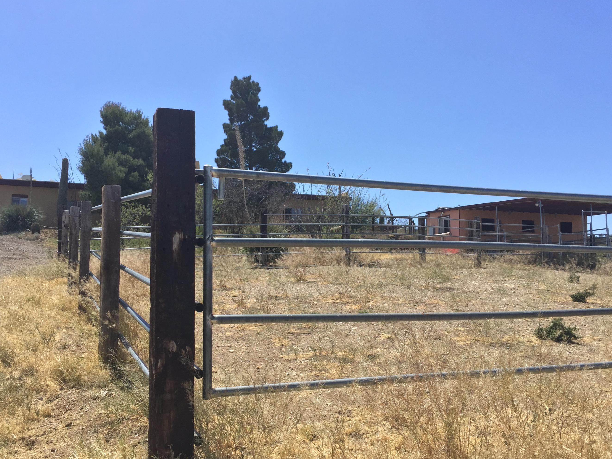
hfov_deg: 55.3
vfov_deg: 42.9
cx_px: 288
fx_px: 583
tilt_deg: +4.1
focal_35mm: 33
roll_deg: +1.0
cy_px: 252
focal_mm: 4.15
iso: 32
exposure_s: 1/1883
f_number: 2.2
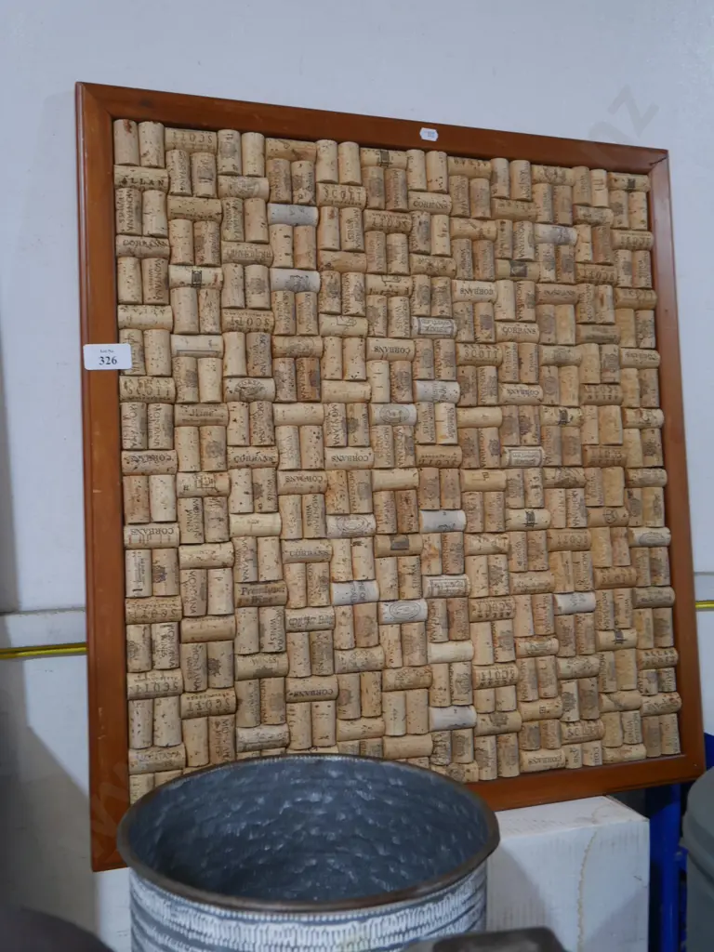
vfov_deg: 54.0
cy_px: 476
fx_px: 935
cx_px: 357
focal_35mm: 34
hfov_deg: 41.8
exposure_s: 1/60
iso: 800
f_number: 4
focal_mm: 17
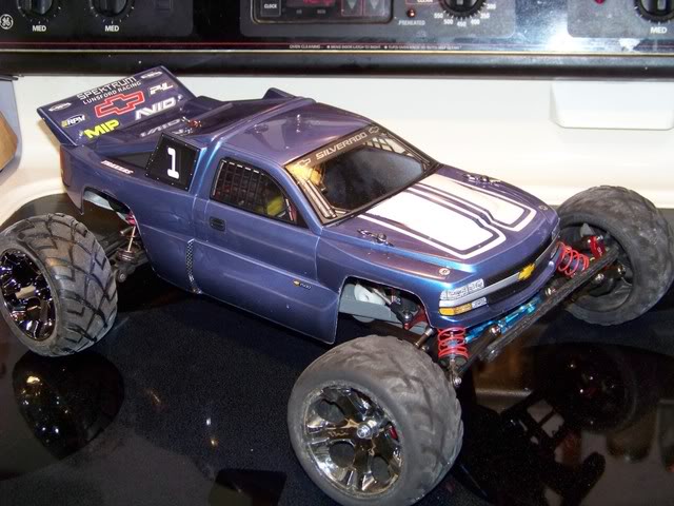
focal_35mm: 62
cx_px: 337
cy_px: 253
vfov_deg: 23.7
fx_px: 1207
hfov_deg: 31.2
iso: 200
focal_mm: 10.5
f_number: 3.2
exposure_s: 1/30
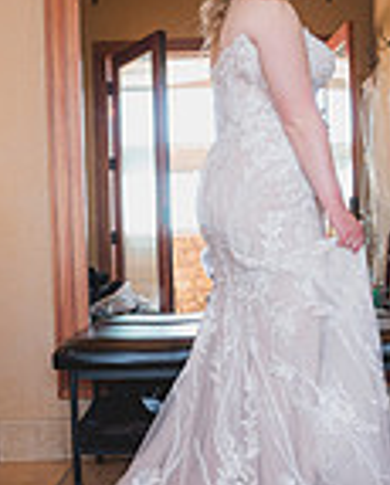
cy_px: 282
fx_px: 762
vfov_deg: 35.2
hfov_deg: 28.7
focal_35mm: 53
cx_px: 227
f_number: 2.8
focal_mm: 18
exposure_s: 1/320
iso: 1250
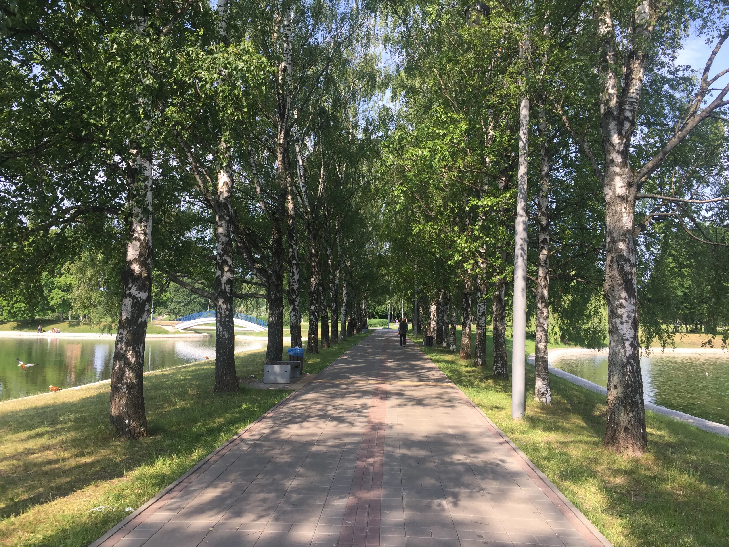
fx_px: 611
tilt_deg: +3.8
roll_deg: -2.2
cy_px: 274
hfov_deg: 61.7
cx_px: 364
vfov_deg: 48.2
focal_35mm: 29
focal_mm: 4.15
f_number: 2.2
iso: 32
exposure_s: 1/581
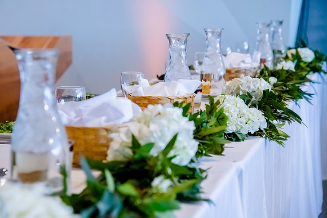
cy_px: 109
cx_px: 145
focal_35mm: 91
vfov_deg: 15.0
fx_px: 830
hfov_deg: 22.3
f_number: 5
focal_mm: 82
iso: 3200
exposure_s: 1/320
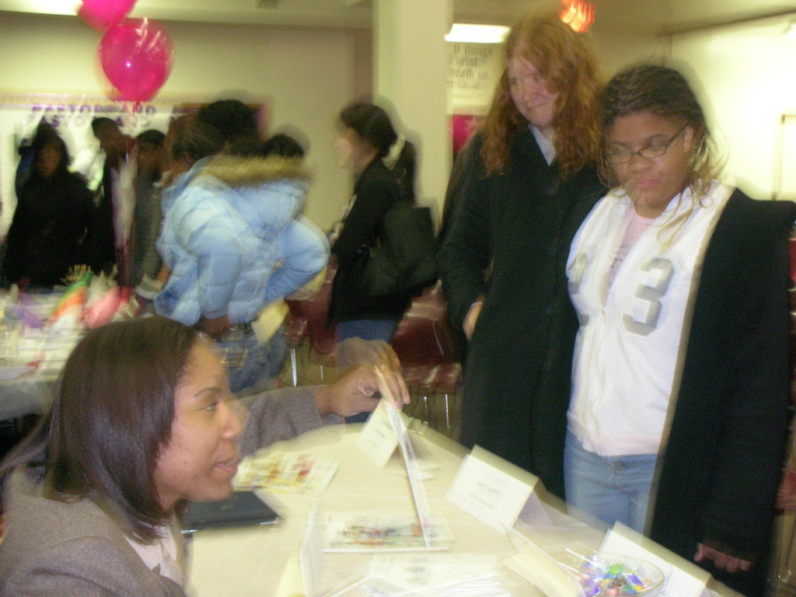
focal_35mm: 53
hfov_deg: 36.2
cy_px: 298
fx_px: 1219
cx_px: 398
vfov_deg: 27.5
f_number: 3.7
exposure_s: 1/7
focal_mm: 8.8
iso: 200
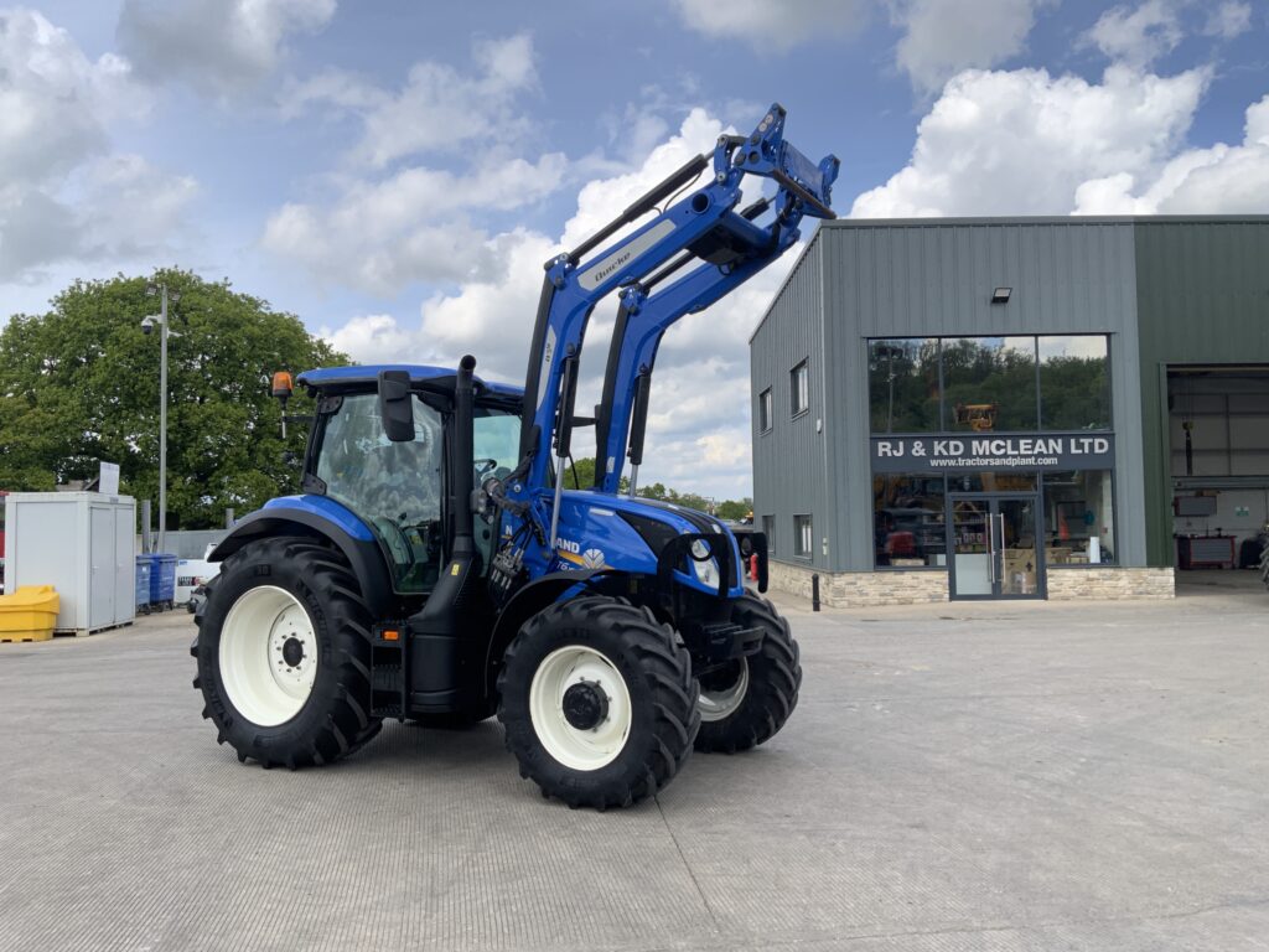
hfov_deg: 61.7
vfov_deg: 48.2
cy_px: 476
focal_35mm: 29
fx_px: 1063
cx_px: 634
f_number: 1.8
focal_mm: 3
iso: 16
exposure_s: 1/691
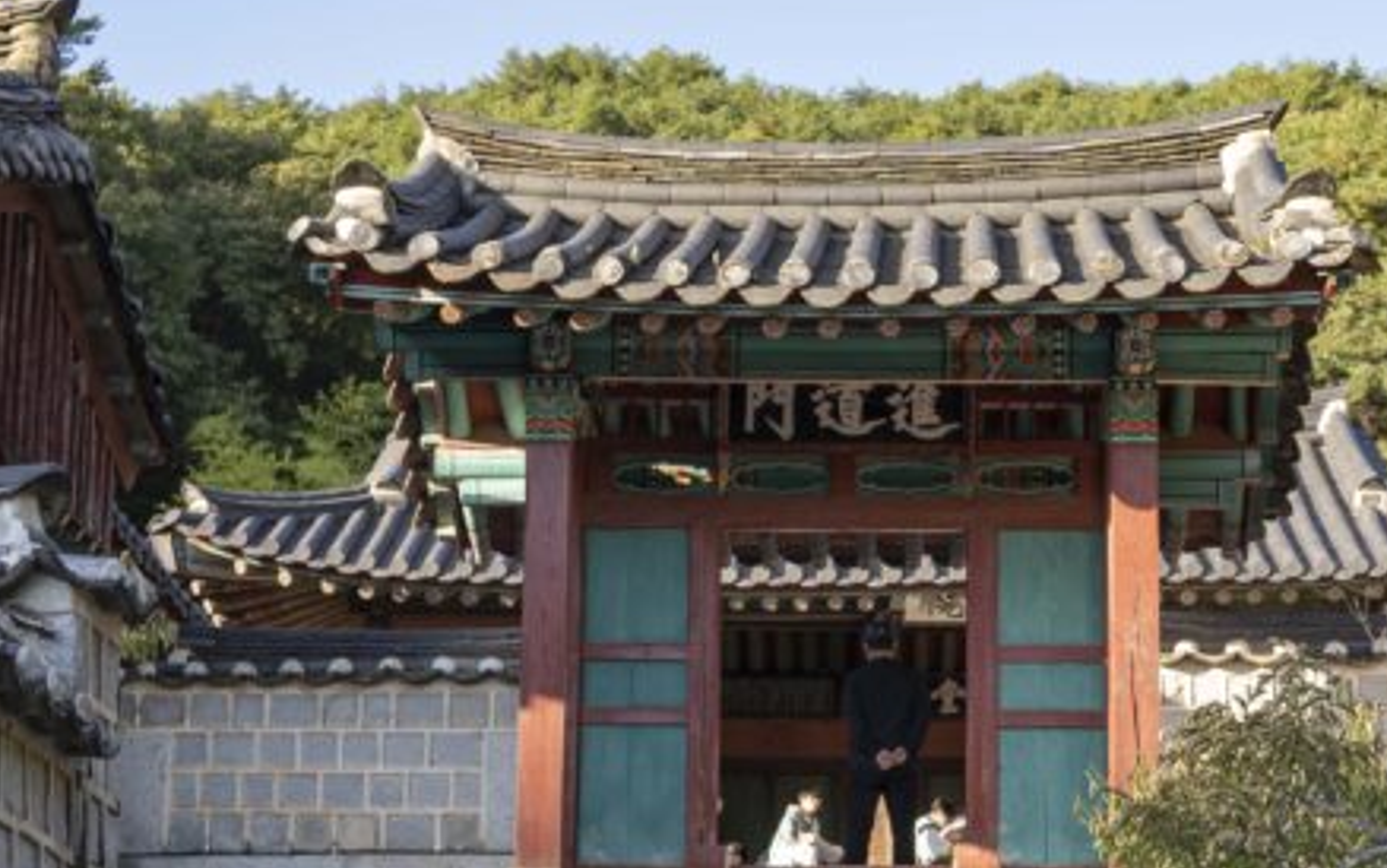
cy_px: 787
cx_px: 830
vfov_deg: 13.9
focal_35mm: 93
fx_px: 3516
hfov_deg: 22.3
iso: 100
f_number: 5.6
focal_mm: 39
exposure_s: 1/80
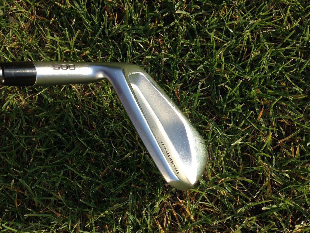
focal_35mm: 33
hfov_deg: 55.4
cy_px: 116
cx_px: 155
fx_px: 296
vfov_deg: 42.9
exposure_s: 1/653
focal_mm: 4.12
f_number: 2.4
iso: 50
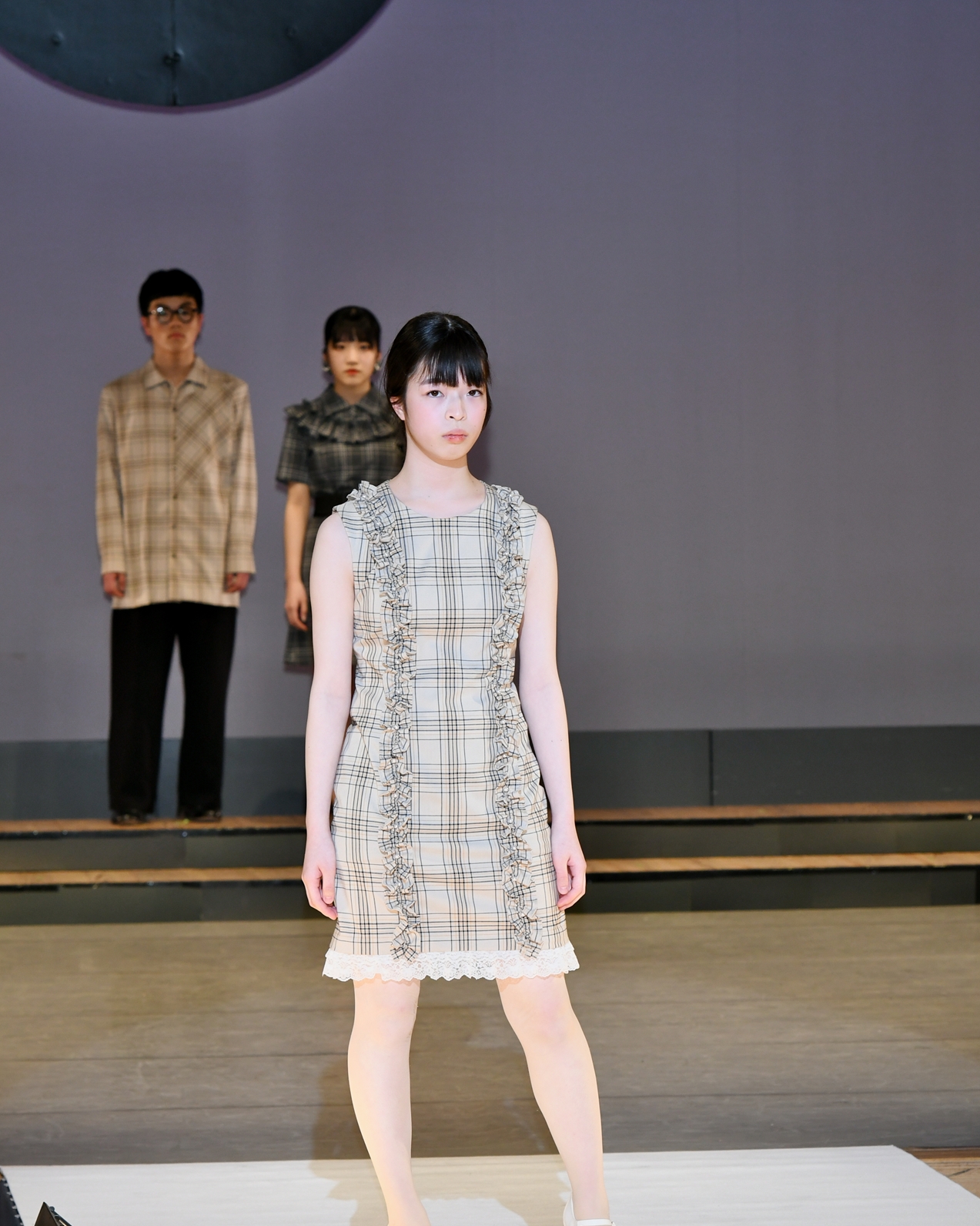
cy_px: 722
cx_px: 490
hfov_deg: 7.8
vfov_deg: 9.8
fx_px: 7144
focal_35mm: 197
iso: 800
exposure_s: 1/250
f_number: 5.6
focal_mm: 116
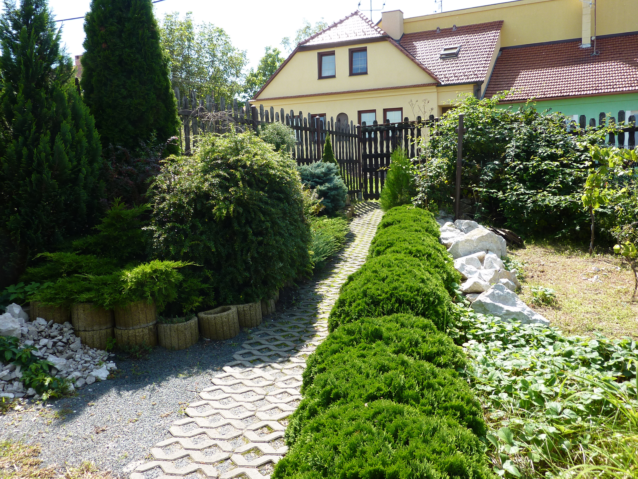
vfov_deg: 48.2
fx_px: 534
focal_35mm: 29
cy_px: 240
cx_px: 319
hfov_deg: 61.7
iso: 80
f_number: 4
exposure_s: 1/250
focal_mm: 4.7
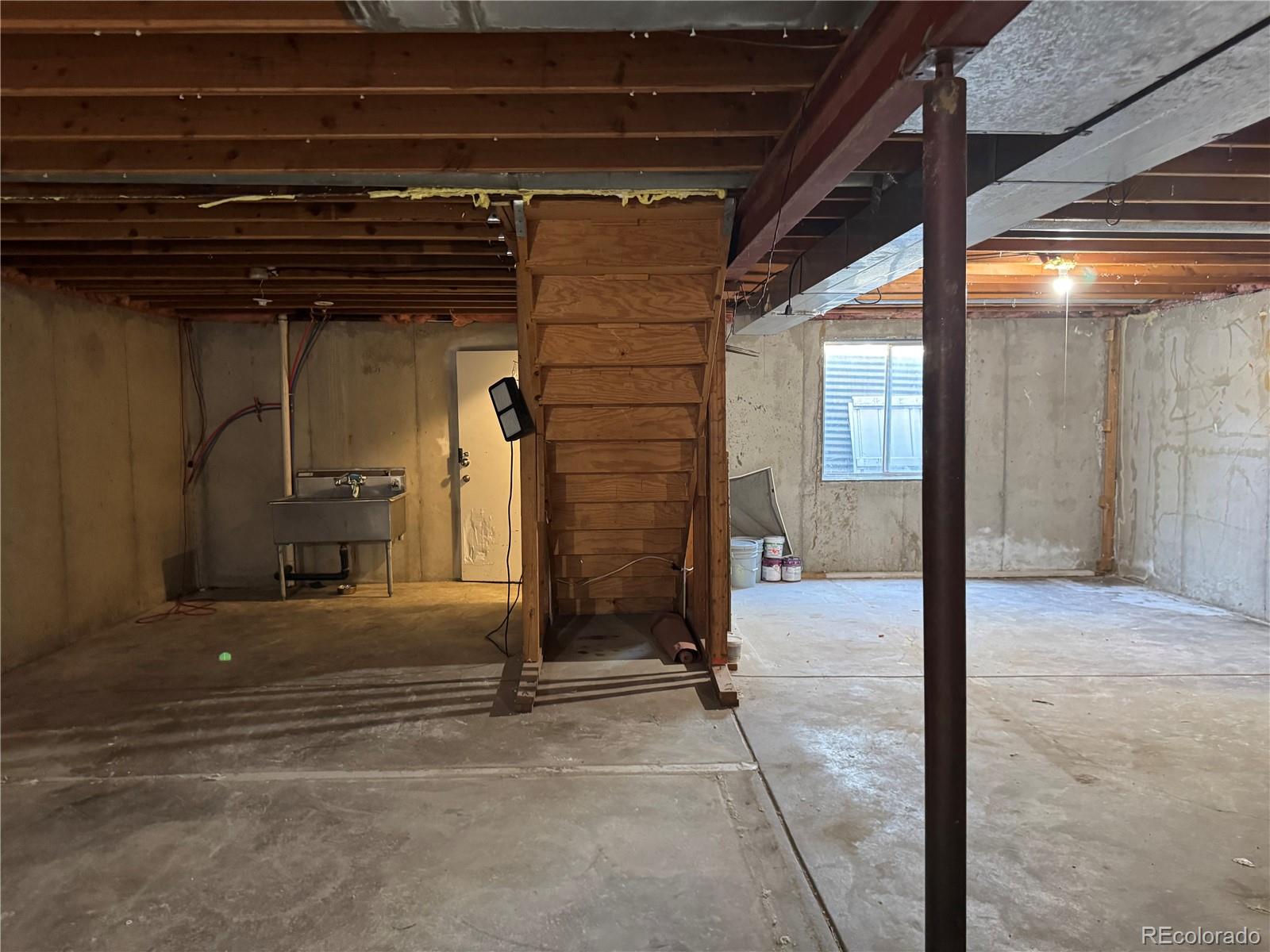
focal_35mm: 24
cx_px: 635
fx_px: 881
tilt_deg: -4.5
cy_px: 476
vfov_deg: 56.8
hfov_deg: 71.6
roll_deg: +1.7
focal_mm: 6.76
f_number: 1.78
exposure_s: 1/40
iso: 800
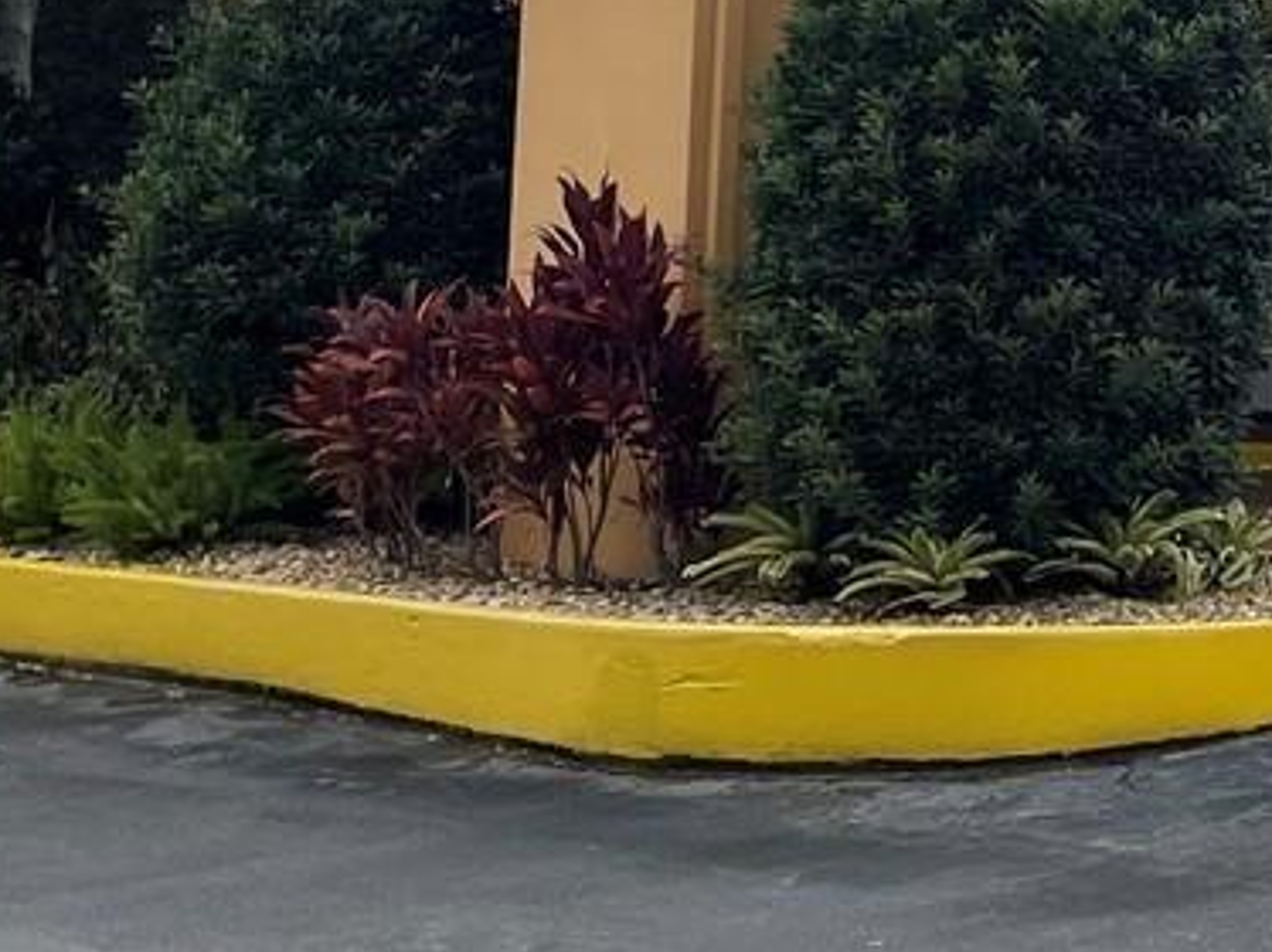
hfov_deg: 17.1
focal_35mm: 107
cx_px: 1752
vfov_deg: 13.1
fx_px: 3929
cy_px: -428
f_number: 1.6
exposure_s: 1/6579
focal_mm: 5.1
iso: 32
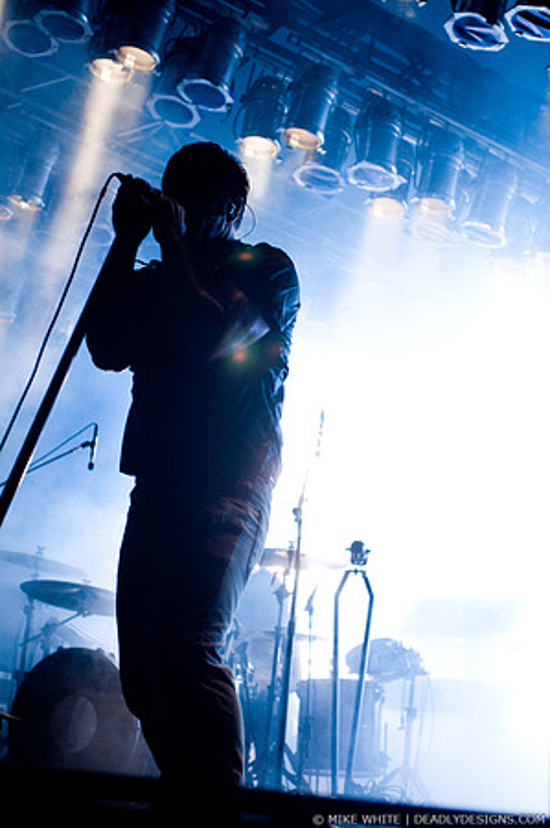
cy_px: 414
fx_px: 1516
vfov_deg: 30.5
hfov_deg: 20.6
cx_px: 275
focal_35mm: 66
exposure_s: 1/160
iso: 1000
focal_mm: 44
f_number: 3.5
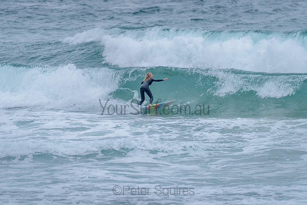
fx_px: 5227
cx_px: 154
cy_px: 80
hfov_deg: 3.4
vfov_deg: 2.2
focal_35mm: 613
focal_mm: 500
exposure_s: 1/2000
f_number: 5.6
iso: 1250
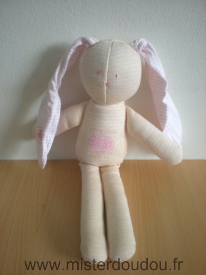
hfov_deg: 37.7
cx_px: 103
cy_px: 138
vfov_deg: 49.0
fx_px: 302
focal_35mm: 38
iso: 200
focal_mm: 6.3
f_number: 3.1
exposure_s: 1/44
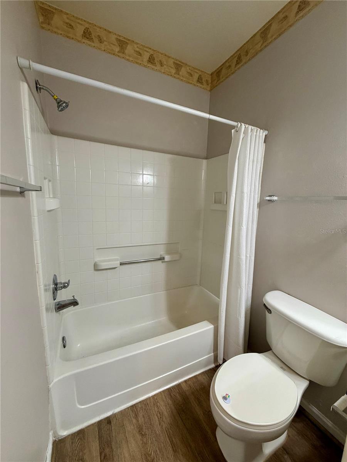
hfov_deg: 85.7
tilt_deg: -7.8
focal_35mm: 14
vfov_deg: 102.1
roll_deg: -1.8
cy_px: 231
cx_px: 174
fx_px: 187
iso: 250
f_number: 2.2
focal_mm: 2.22
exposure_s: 1/60
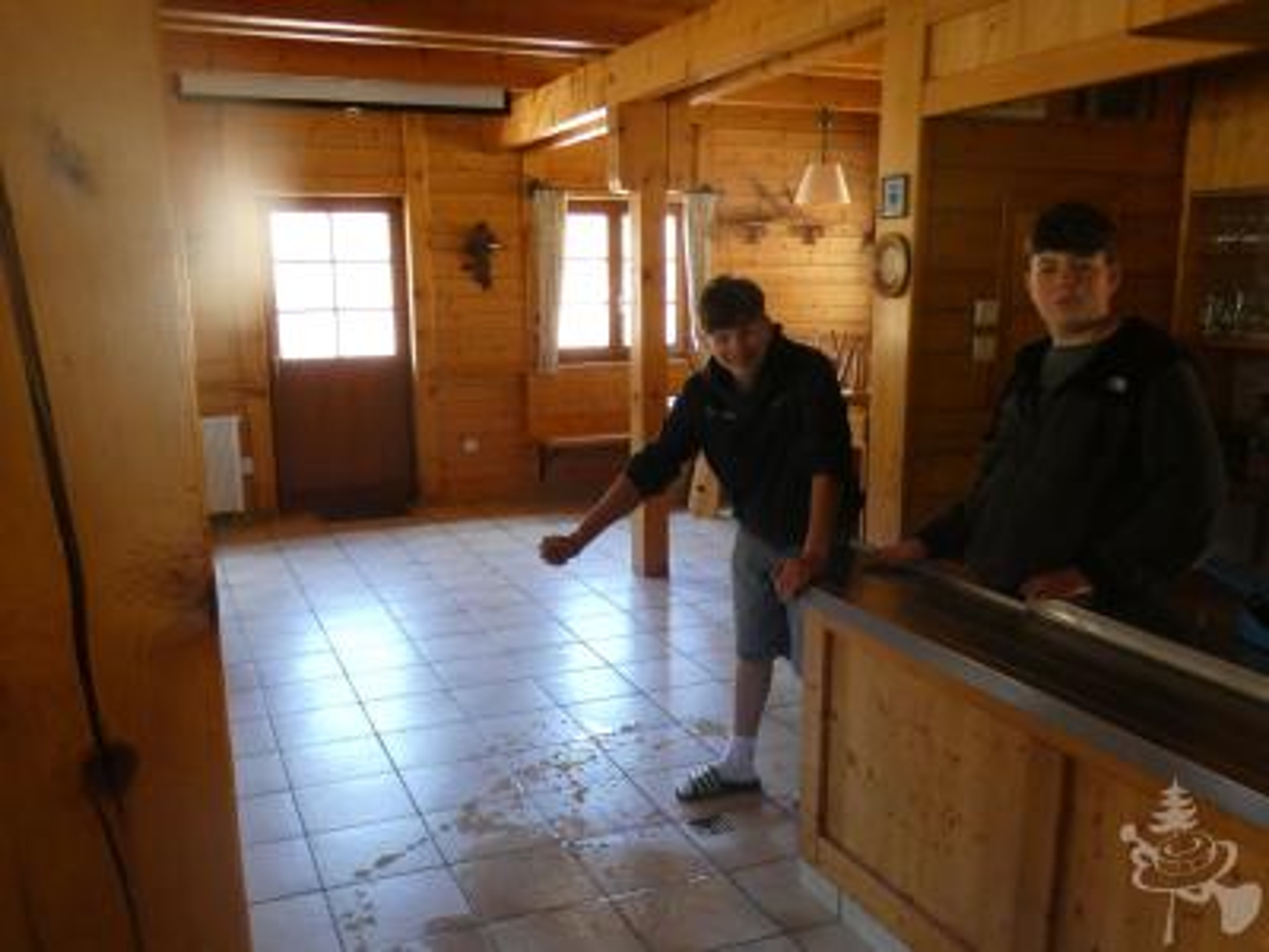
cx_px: 634
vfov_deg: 44.2
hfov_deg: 56.8
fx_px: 1173
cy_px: 476
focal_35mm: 32
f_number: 3.4
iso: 1000
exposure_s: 1/80
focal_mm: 5.8
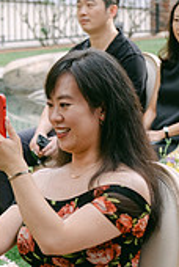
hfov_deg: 7.0
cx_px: 113
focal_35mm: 198
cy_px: 240
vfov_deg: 10.3
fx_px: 1471
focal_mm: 50
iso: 320
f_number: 2.8
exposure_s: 1/600
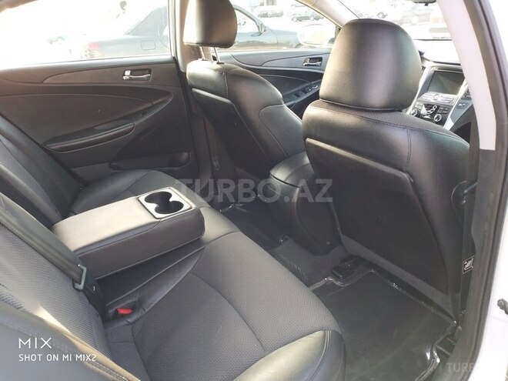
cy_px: 190
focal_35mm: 32
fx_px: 470
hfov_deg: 56.8
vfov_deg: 44.2
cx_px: 254
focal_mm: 4.5
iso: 243
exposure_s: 1/50
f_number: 2
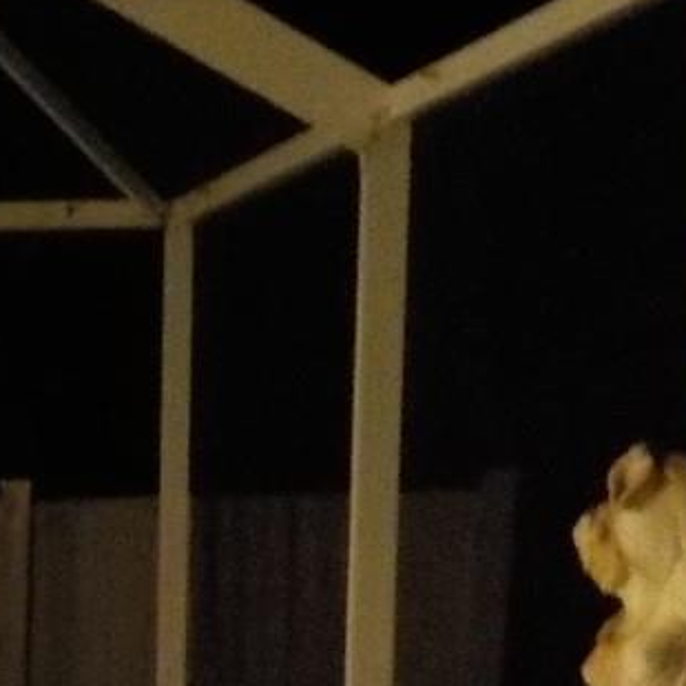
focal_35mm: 137
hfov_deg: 11.8
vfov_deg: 12.0
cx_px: -522
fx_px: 3072
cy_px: 1093
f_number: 3.3
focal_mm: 4.1
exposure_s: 1/13
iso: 800
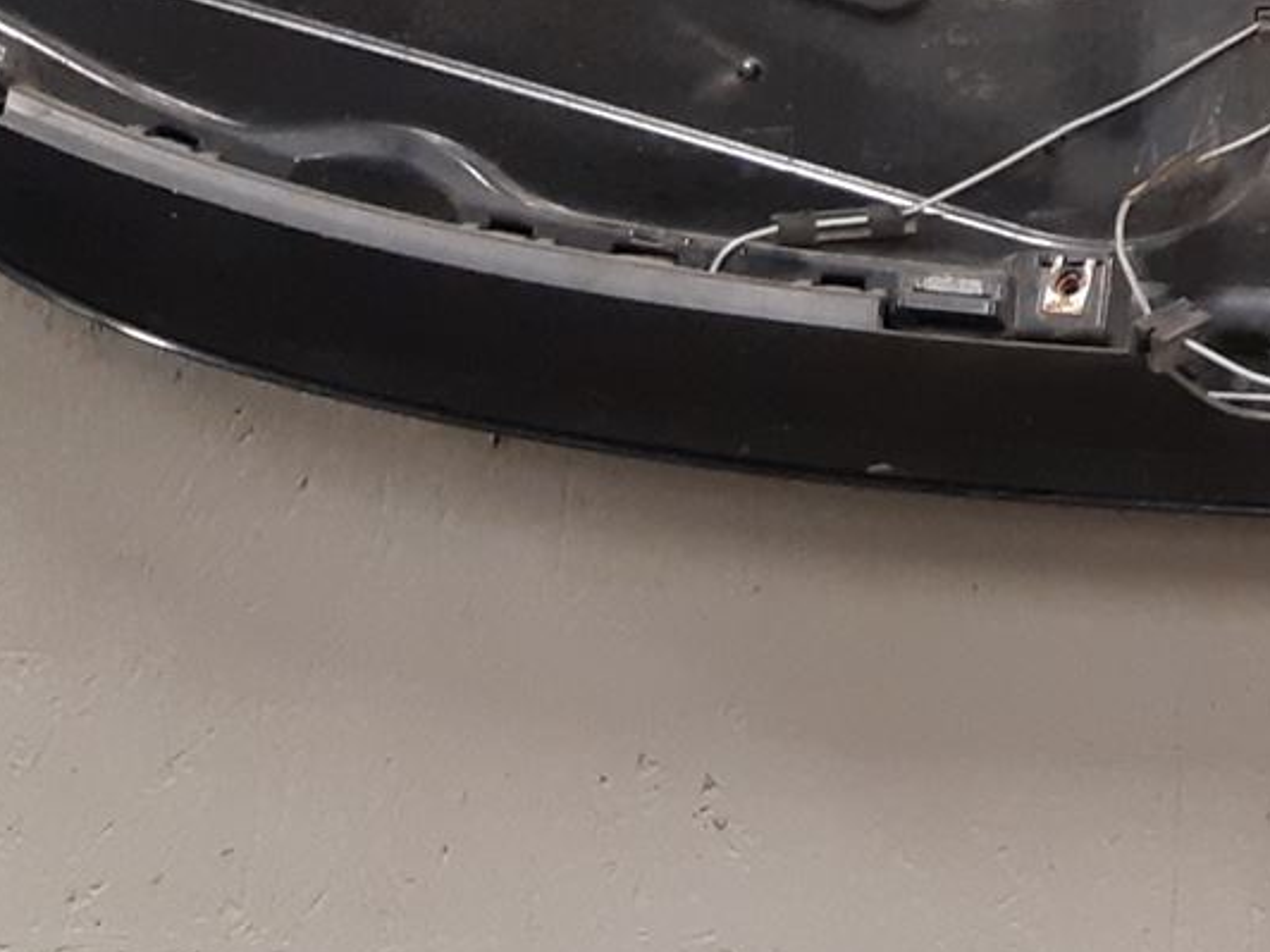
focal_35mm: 100
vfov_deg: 14.5
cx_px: 1857
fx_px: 3669
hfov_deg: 17.8
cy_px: -86
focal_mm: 3.93
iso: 250
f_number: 1.7
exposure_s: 1/50
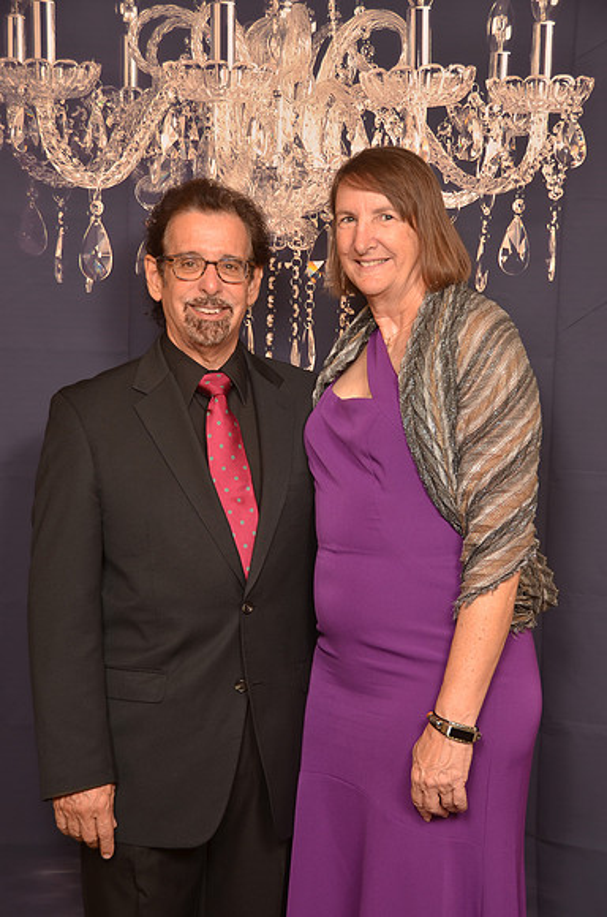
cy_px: 458
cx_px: 304
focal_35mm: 69
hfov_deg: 19.6
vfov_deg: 29.3
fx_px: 1753
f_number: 5.6
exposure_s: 1/60
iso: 200
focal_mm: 46
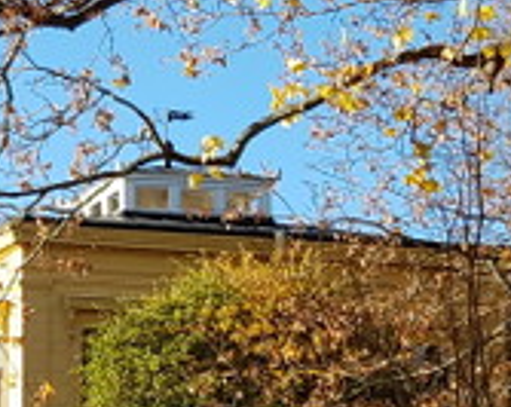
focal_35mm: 146
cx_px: -205
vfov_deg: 10.4
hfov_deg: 12.7
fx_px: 2204
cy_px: 493
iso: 40
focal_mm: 4.2
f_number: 1.7
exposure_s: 1/848
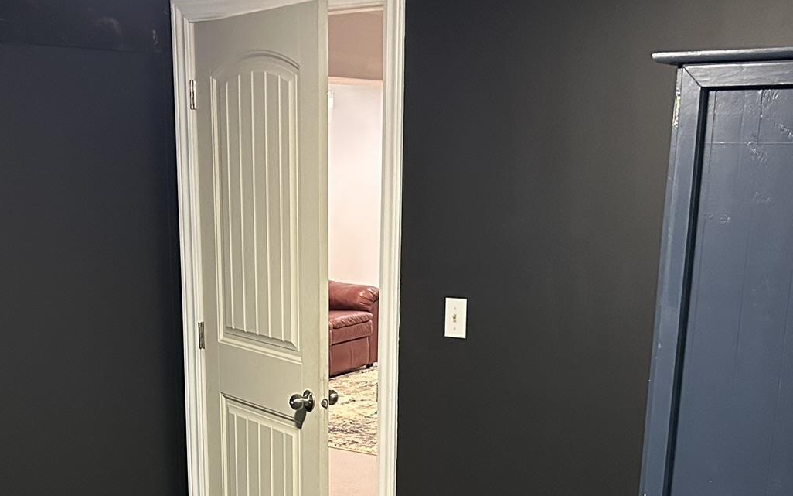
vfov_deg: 22.8
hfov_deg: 36.7
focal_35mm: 55
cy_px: 470
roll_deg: +0.7
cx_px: 298
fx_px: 1189
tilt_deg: -14.9
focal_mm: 5.7
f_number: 1.5
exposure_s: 1/40
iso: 500
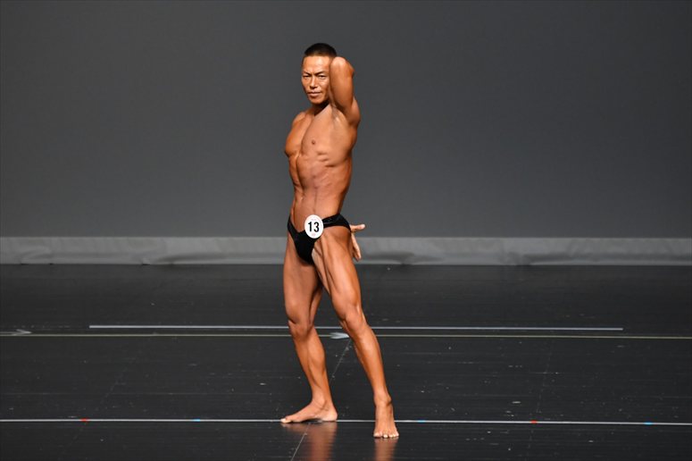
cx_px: 346
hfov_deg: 6.0
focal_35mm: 345
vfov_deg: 4.0
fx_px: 6629
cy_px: 230
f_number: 5.6
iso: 2500
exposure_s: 1/400
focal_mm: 230
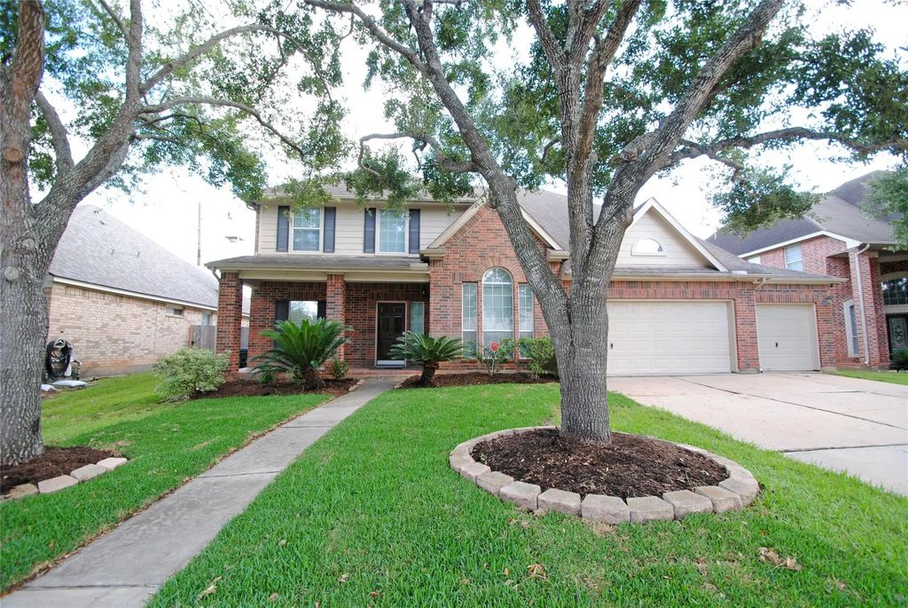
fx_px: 379
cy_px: 304
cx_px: 454
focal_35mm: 15
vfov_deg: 77.5
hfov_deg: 100.3
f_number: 4.5
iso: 100
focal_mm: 10
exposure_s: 1/50
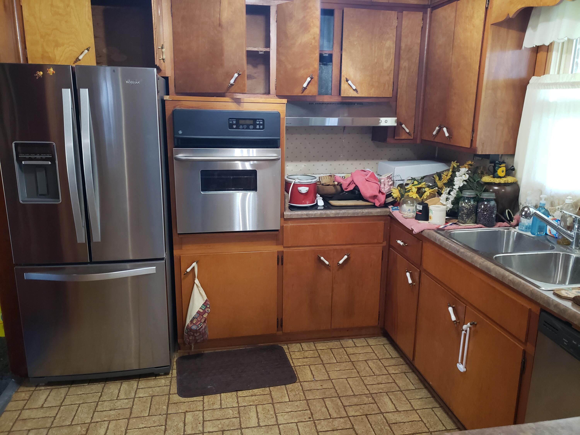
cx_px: 290
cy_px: 218
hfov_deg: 67.3
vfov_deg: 53.1
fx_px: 436
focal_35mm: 26
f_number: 1.5
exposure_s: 1/17
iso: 250
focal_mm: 4.3
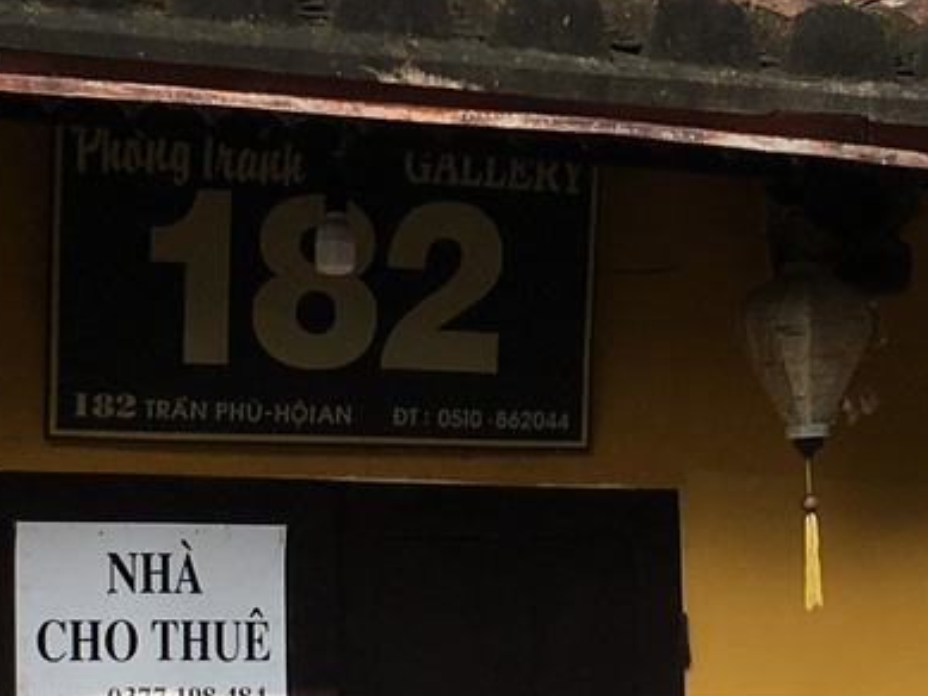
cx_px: 670
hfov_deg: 13.2
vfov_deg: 10.0
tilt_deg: +10.4
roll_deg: -0.2
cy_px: 315
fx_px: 3996
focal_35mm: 149
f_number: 2.2
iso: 25
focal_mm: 4.15
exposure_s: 1/1166
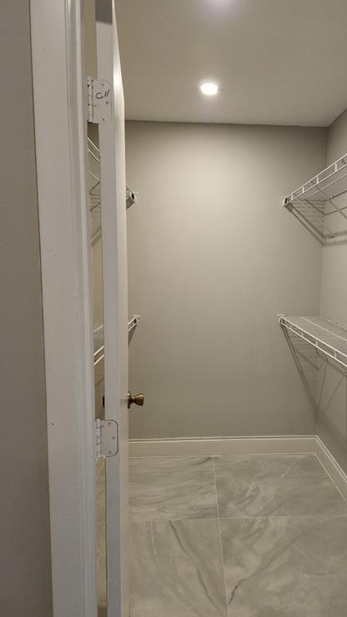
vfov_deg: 71.9
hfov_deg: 43.7
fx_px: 425
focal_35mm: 26
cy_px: 314
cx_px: 234
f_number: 1.8
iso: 200
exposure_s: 1/120
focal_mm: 6.4
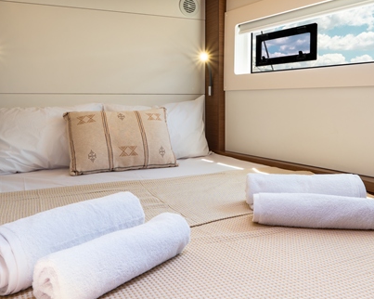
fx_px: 343
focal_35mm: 31
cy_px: 103
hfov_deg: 57.2
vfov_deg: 46.4
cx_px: 180
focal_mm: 13
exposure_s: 1/160
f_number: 9
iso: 100
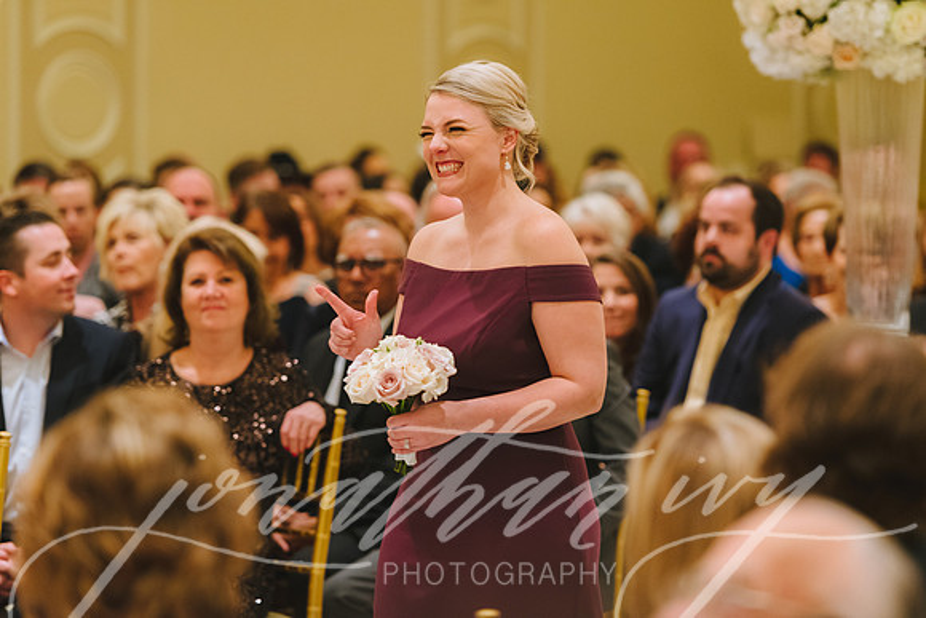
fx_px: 3730
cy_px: 309
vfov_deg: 9.5
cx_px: 463
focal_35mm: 145
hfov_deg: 14.2
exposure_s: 1/200
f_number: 3.2
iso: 2000
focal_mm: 145
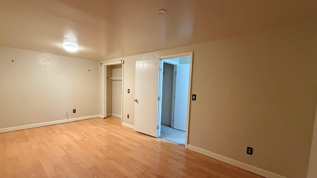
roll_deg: -1.9
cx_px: 157
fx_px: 134
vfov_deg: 66.9
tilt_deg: -5.0
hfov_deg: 99.4
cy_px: 98
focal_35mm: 16
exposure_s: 1/60
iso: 640
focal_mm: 2.22
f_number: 2.2
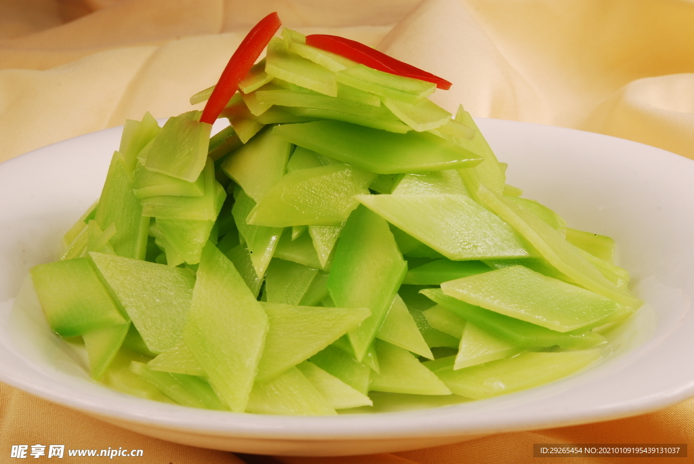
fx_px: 1447
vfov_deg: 18.2
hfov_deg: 27.0
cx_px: 347
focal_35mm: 75
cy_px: 232
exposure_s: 1/160
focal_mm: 50
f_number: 18
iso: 160
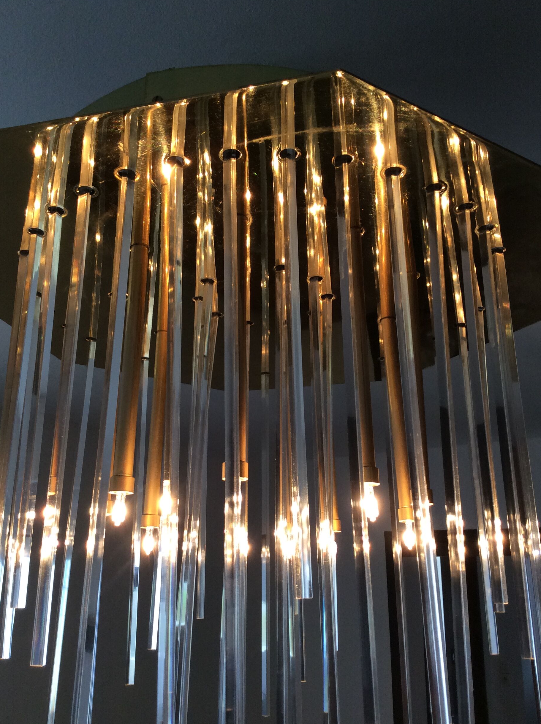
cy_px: 362
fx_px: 710
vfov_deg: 54.0
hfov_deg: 41.7
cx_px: 276
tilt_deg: +14.5
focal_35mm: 34
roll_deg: +0.1
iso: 64
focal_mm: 3.3
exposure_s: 1/100
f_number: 2.4
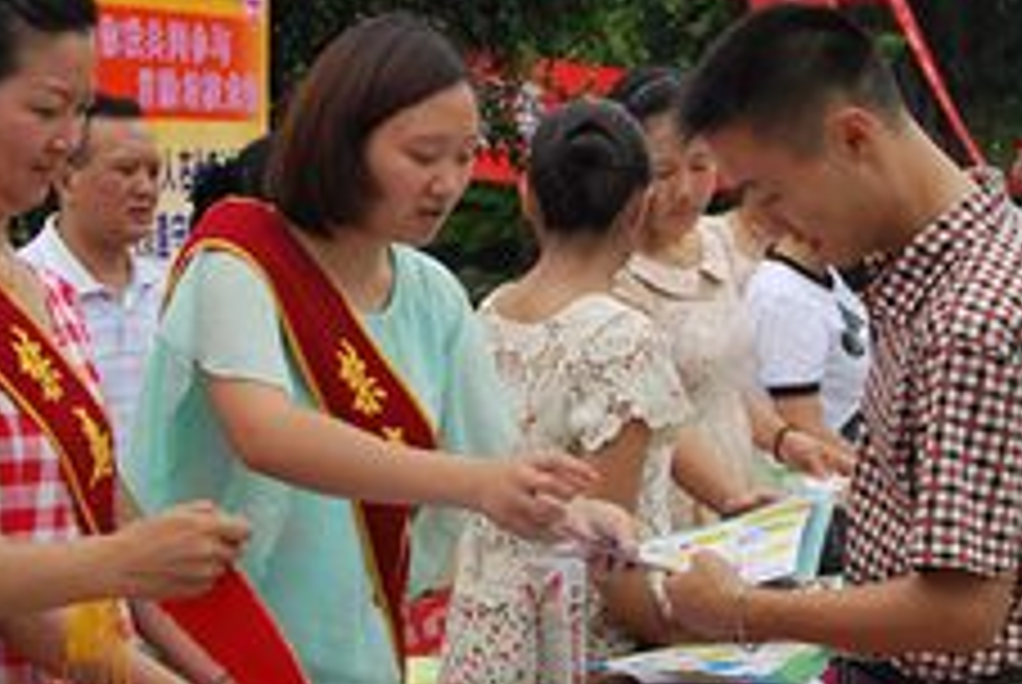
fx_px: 2814
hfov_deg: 20.6
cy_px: 315
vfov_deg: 13.9
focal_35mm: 99
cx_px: 437
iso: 100
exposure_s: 1/160
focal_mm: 30
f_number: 6.3
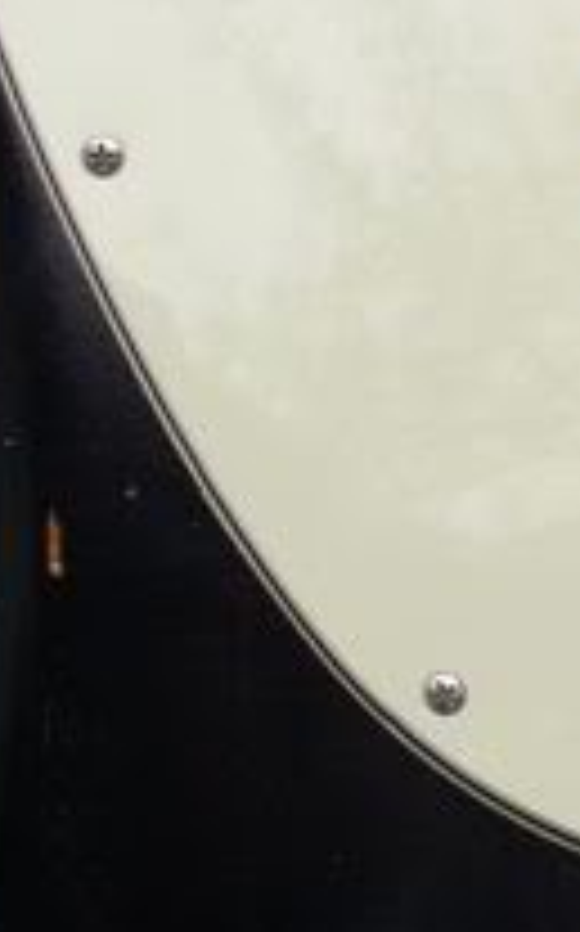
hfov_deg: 7.4
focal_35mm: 175
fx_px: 4435
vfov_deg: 11.9
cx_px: 839
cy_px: 801
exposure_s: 1/200
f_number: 2.8
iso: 64
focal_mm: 6.1
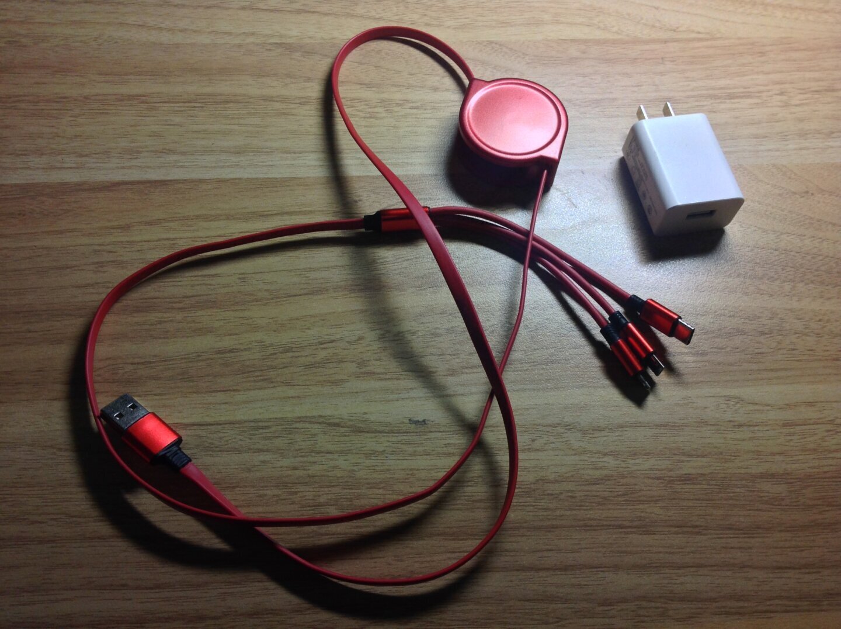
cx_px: 420
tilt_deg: -59.5
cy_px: 314
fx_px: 849
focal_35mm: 35
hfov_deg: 52.7
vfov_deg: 40.6
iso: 64
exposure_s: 1/120
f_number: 2.4
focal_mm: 4.28
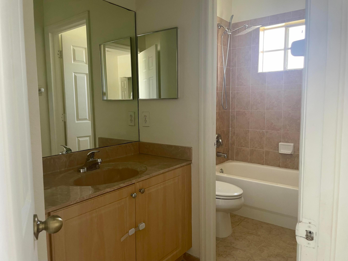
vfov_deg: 53.1
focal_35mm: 26
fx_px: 261
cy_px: 130
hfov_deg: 67.3
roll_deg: +0.1
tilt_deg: -6.0
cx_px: 174
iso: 125
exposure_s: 1/80
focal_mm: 4.2
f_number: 1.6
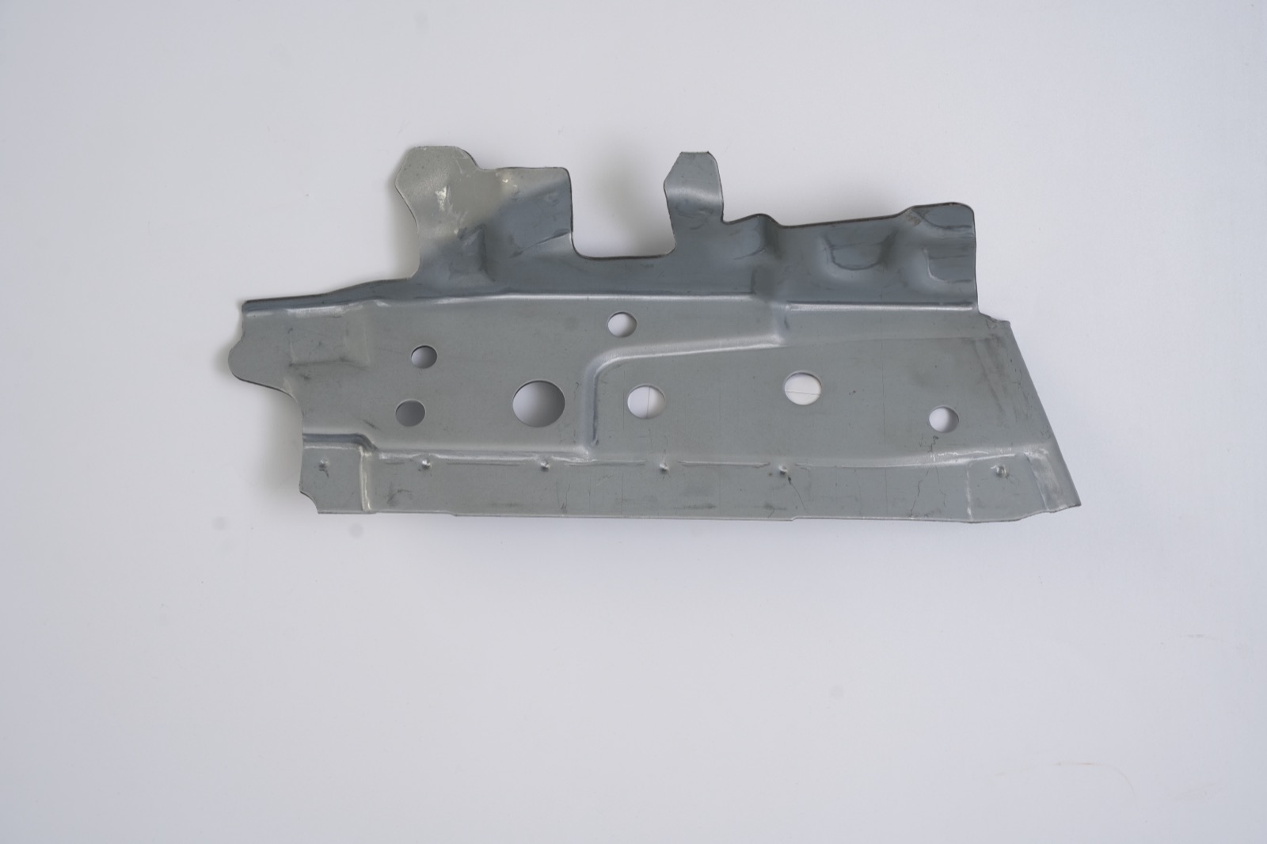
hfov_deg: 28.8
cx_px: 634
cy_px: 422
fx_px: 2463
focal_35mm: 70
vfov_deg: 19.4
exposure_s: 1/250
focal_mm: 70
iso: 320
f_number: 8
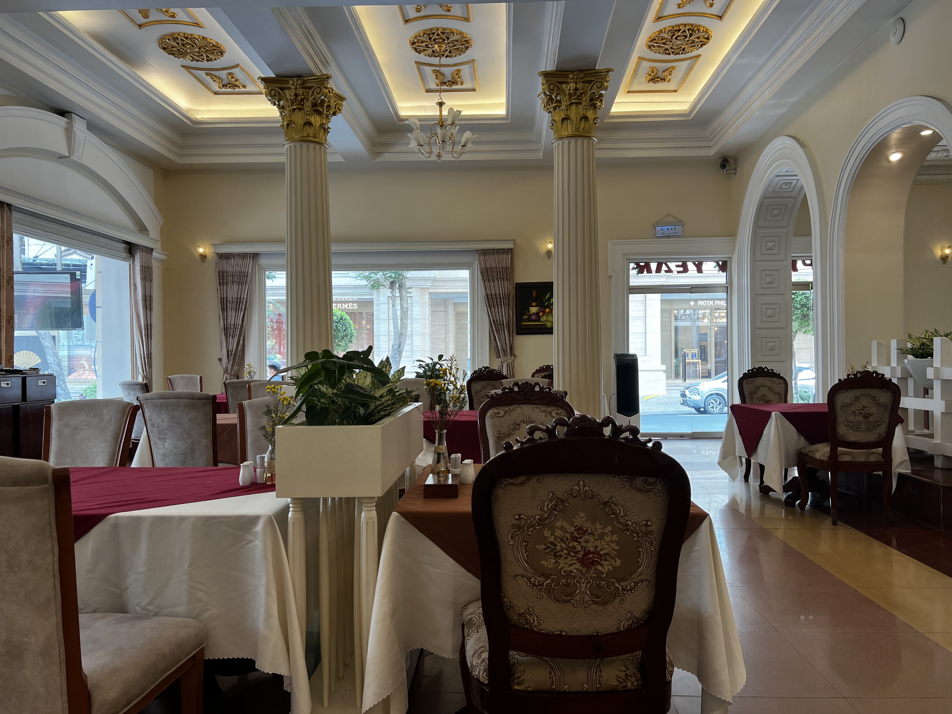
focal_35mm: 26
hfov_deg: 67.3
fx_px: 715
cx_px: 476
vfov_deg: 53.1
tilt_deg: +0.4
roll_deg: +0.7
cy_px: 357
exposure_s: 1/100
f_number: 1.5
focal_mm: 5.7
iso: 64
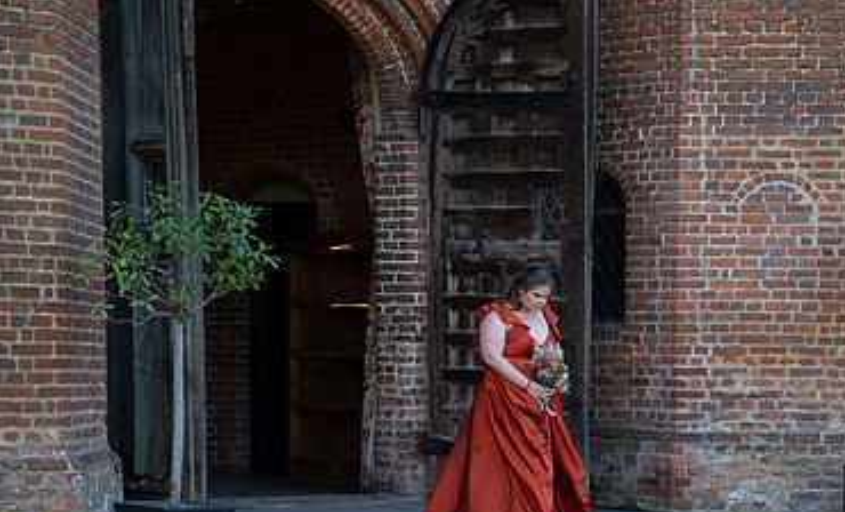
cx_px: 577
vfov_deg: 9.1
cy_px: 542
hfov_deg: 15.1
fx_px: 3173
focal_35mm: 139
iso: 100
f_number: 3.2
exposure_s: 1/125
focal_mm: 70
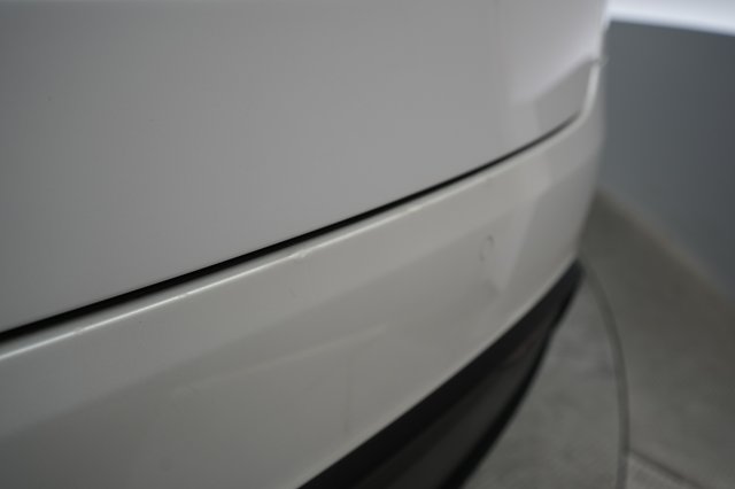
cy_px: 244
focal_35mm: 28
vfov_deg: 46.4
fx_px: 571
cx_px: 368
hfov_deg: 65.5
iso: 320
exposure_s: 1/60
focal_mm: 28
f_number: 4
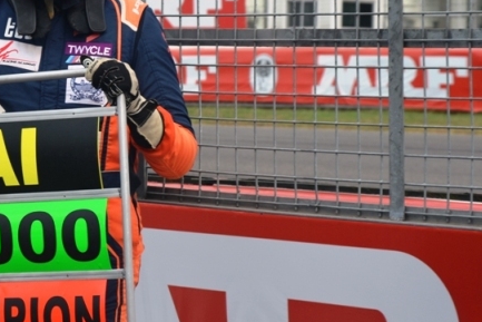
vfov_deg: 8.8
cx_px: 96
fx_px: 2089
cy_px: 152
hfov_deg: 13.1
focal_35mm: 156
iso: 100
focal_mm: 55
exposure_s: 1/200
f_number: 7.1
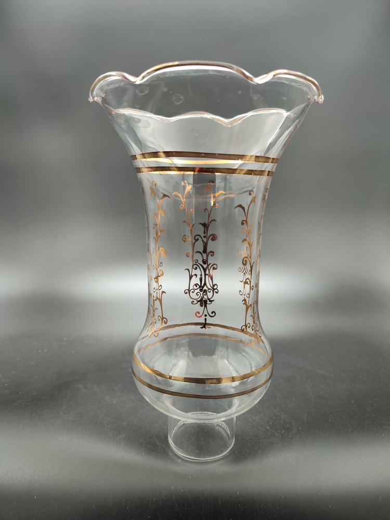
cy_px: 260
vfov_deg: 69.4
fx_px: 376
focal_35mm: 25
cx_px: 195
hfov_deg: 54.9
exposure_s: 1/50
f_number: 1.9
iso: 131
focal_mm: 6.04
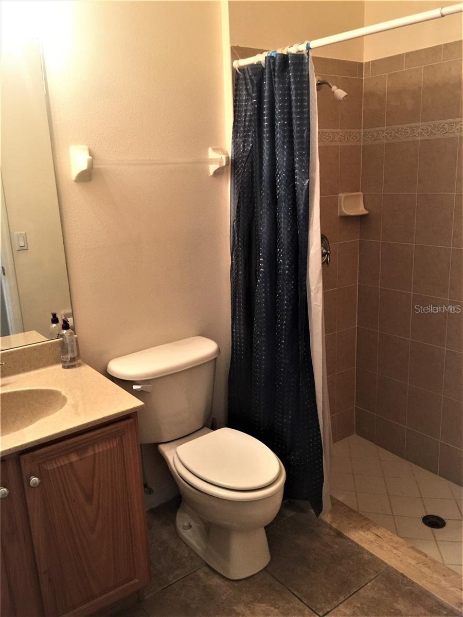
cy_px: 308
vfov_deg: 61.7
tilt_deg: -13.9
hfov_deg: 48.2
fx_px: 517
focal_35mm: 29
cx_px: 232
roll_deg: +2.4
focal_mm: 4.15
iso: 80
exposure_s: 1/15
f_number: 2.2
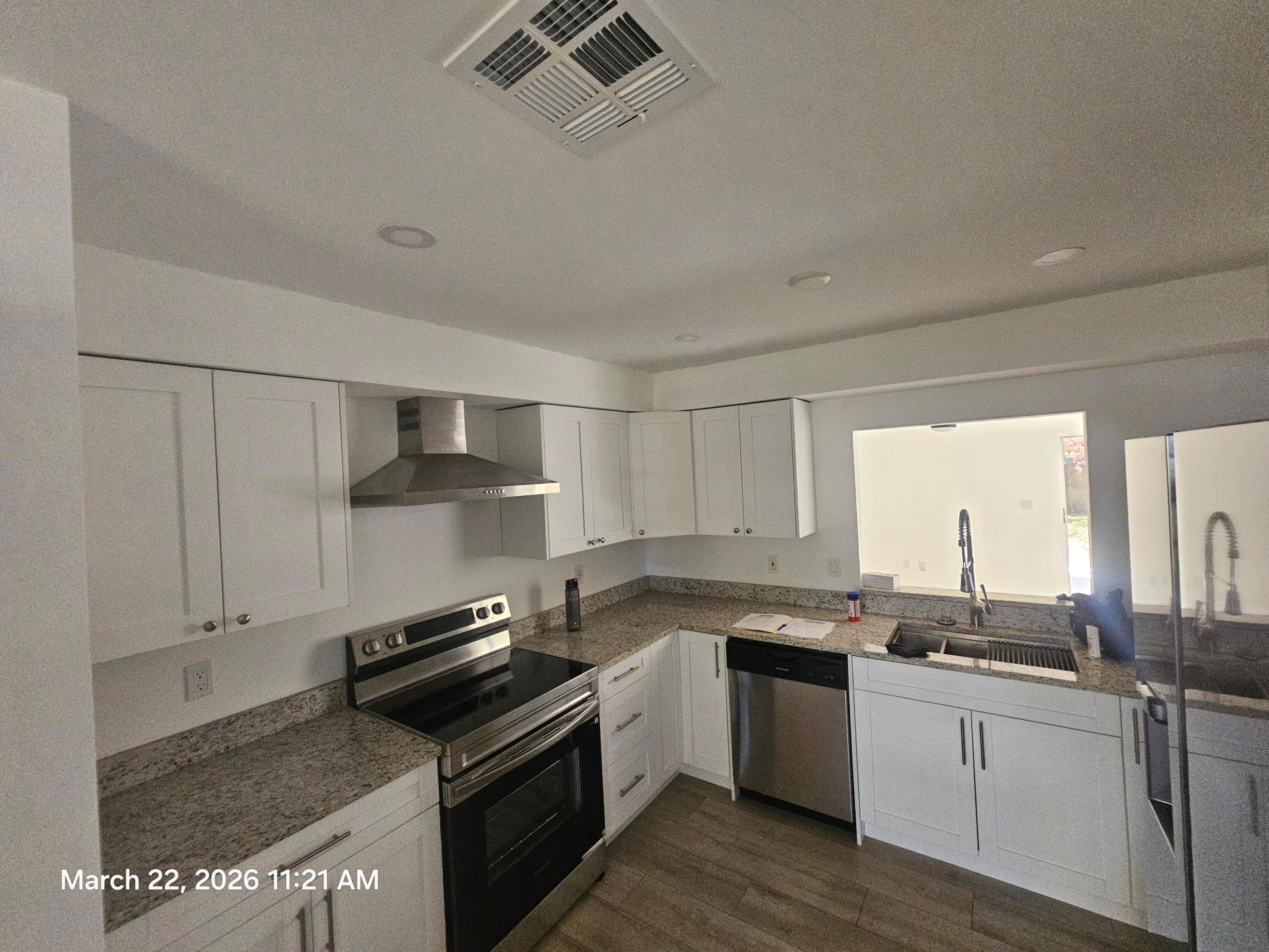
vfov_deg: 89.9
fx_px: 477
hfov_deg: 106.2
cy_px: 476
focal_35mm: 13
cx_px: 634
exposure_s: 1/77.4
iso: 400
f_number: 2.2
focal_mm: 2.2
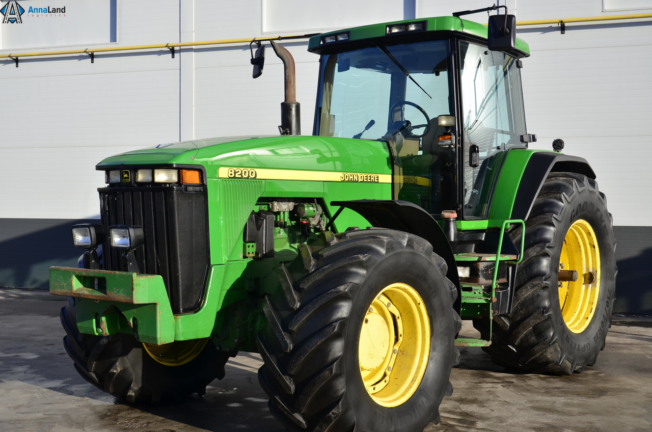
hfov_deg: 43.7
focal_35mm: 45
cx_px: 326
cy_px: 216
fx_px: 813
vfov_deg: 29.7
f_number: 6.3
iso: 125
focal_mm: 30
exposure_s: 1/400
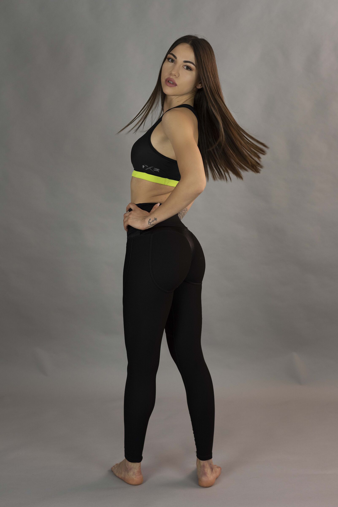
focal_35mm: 50
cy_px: 254
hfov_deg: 27.0
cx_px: 169
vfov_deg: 39.6
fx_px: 704
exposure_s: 1/160
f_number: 3.5
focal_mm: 50
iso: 500
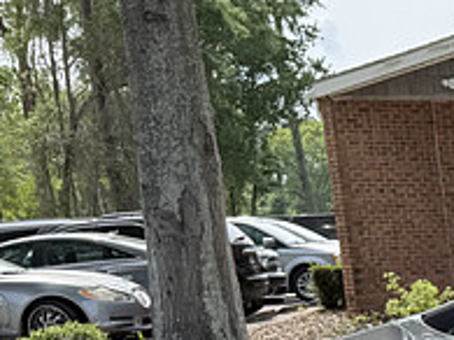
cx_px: 913
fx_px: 1652
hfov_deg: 13.4
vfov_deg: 10.7
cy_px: 685
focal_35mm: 126
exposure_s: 1/1553
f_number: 1.78
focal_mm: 6.76
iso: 80
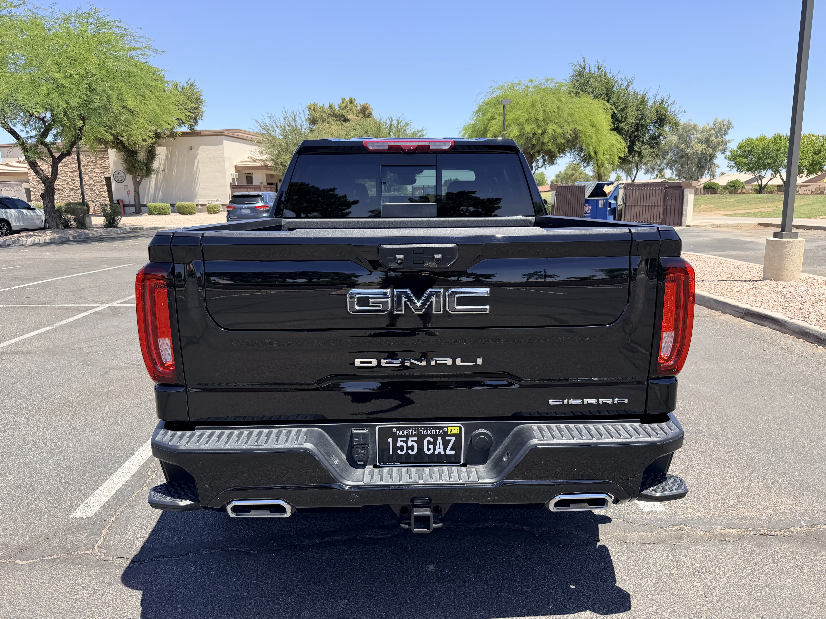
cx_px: 413
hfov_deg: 71.6
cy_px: 310
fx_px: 573
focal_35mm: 24
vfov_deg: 56.8
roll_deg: +1.3
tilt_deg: -10.2
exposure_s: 1/1901
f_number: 1.78
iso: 80
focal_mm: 6.76
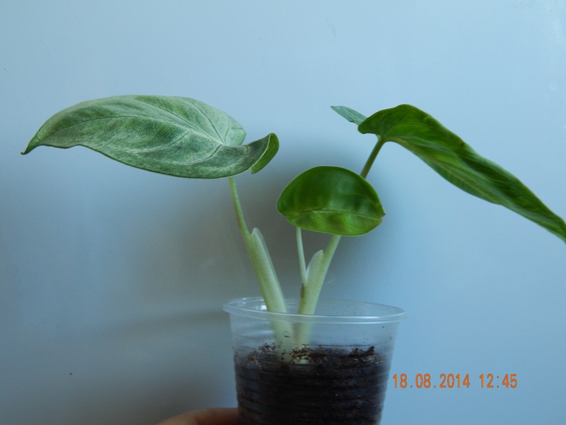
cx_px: 283
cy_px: 212
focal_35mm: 49
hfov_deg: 38.9
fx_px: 801
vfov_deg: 29.7
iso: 180
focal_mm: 8.6
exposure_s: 1/30
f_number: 3.7
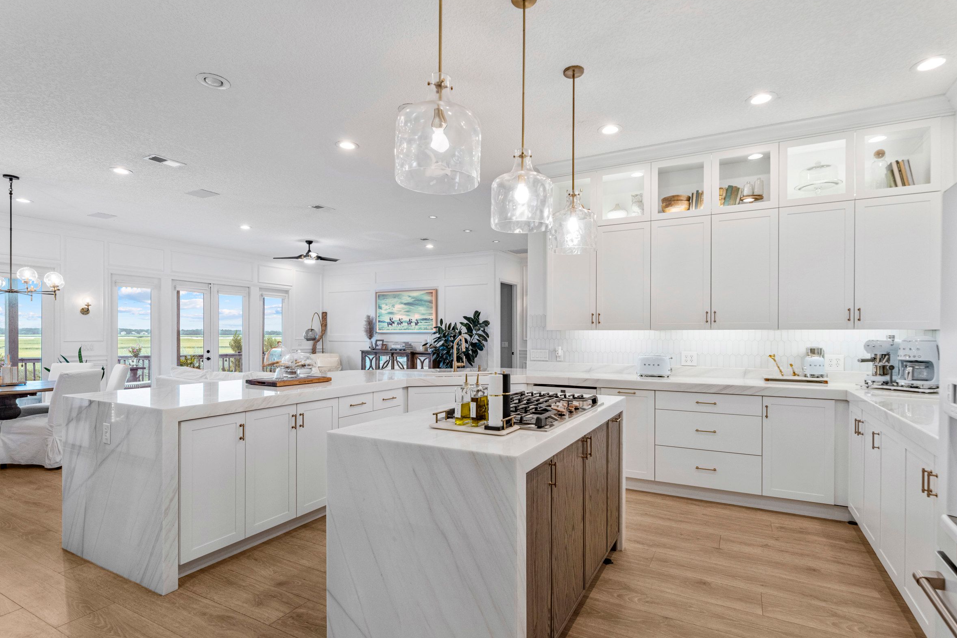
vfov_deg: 68.1
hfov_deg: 90.8
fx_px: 472
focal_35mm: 18
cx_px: 482
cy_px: 327
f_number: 8
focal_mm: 16.7
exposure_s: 1/3
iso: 320
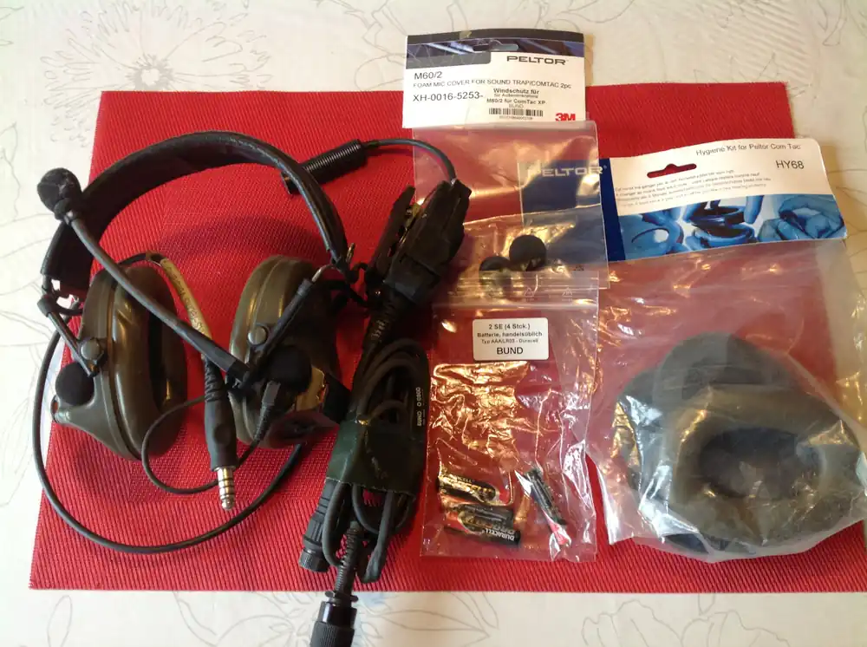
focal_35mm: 35
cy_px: 324
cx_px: 434
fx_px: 875
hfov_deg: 52.7
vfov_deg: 40.6
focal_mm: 4.28
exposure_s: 1/17
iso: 50
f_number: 2.4
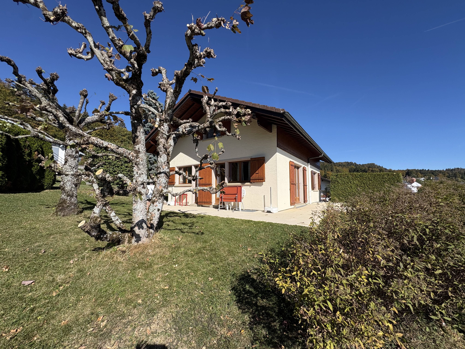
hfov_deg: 102.1
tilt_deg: +5.8
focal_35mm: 14
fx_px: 188
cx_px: 232
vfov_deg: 85.7
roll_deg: +0.8
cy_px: 174
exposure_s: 1/2273
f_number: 2.2
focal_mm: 2.22
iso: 40
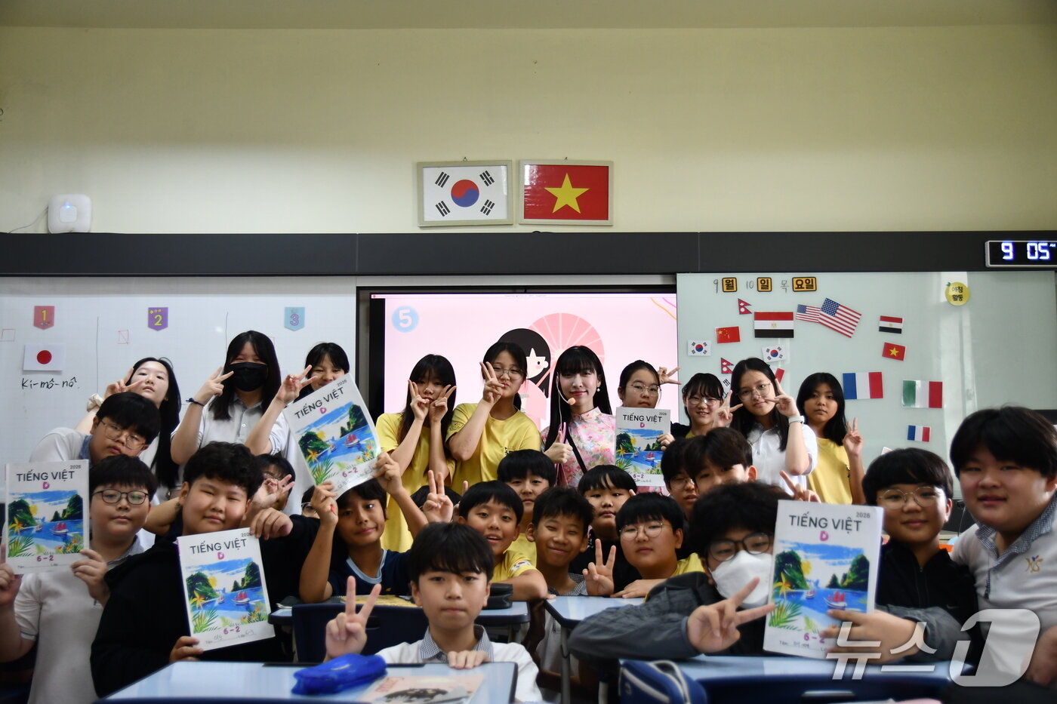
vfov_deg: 34.2
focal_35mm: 39
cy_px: 352
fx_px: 1145
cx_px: 528
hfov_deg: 49.6
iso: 800
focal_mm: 26
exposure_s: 1/160
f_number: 2.8
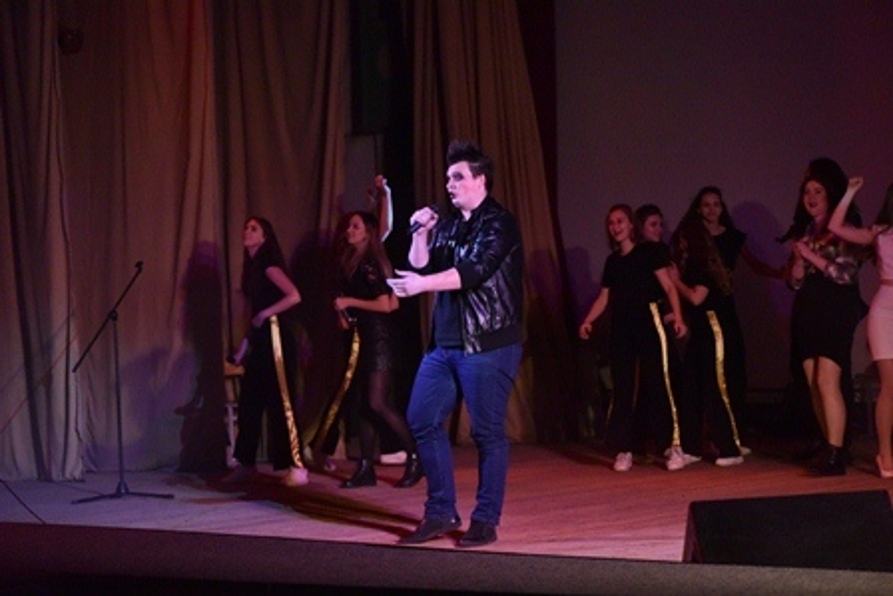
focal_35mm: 105
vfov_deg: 13.1
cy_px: 298
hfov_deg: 19.5
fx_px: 2605
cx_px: 446
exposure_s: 1/320
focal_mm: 105
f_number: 4.5
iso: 12800
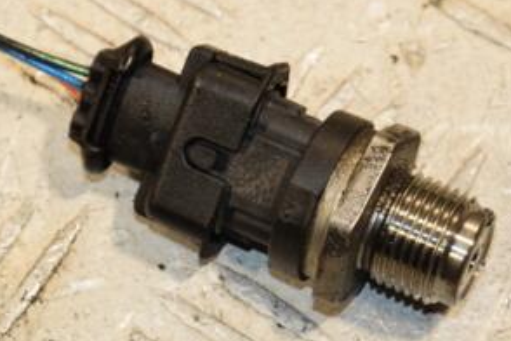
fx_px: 4556
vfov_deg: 4.3
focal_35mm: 321
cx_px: 292
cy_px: 230
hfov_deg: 6.4
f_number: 8
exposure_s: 1/200
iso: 800
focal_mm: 105
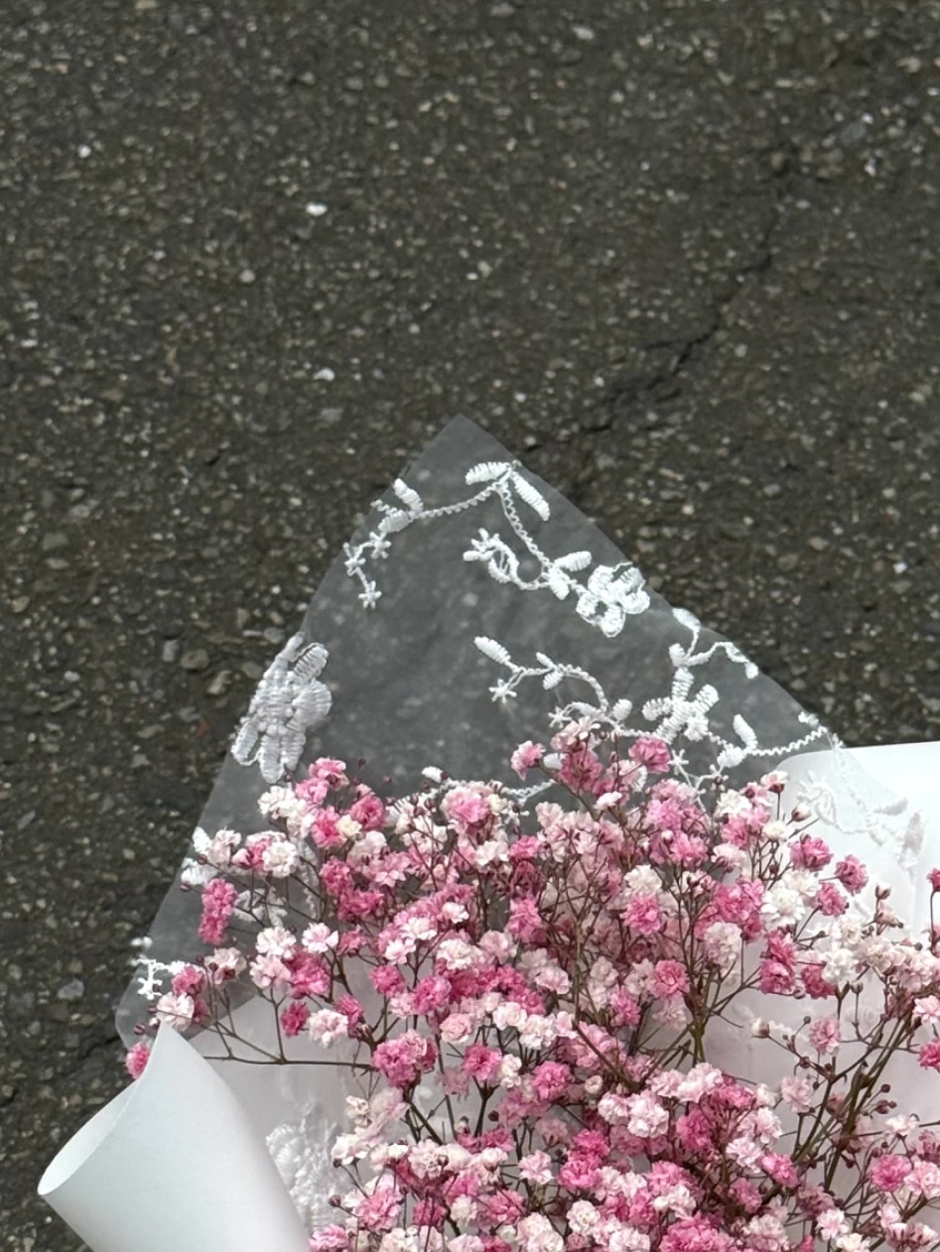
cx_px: 679
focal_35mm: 108
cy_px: 1064
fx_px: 3909
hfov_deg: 13.7
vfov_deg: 18.0
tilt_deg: -51.7
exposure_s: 1/939
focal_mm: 6.76
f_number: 1.78
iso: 100
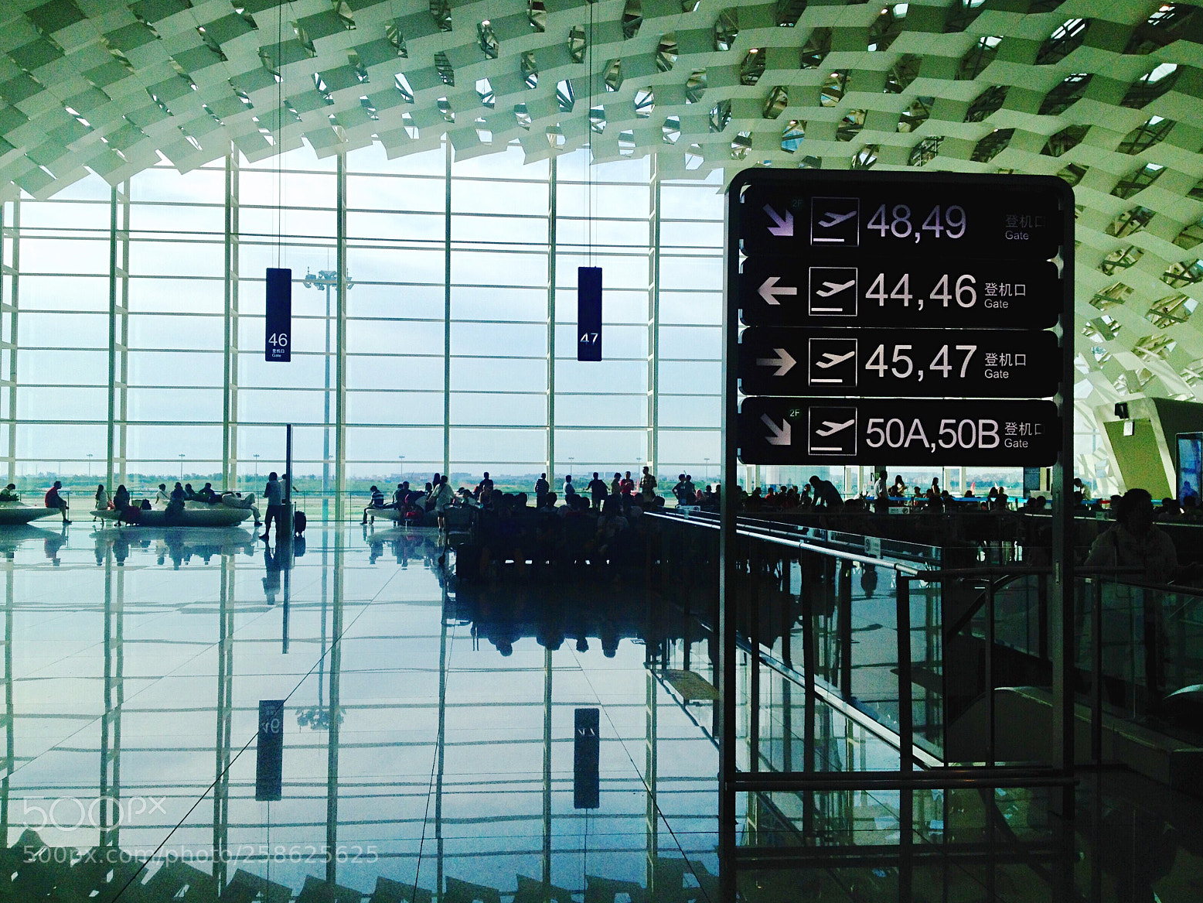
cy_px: 451
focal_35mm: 36
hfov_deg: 51.4
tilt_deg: +0.6
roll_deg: -1.1
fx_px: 1251
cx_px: 593
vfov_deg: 39.7
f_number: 2.4
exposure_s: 1/649
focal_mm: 4.28
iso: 50
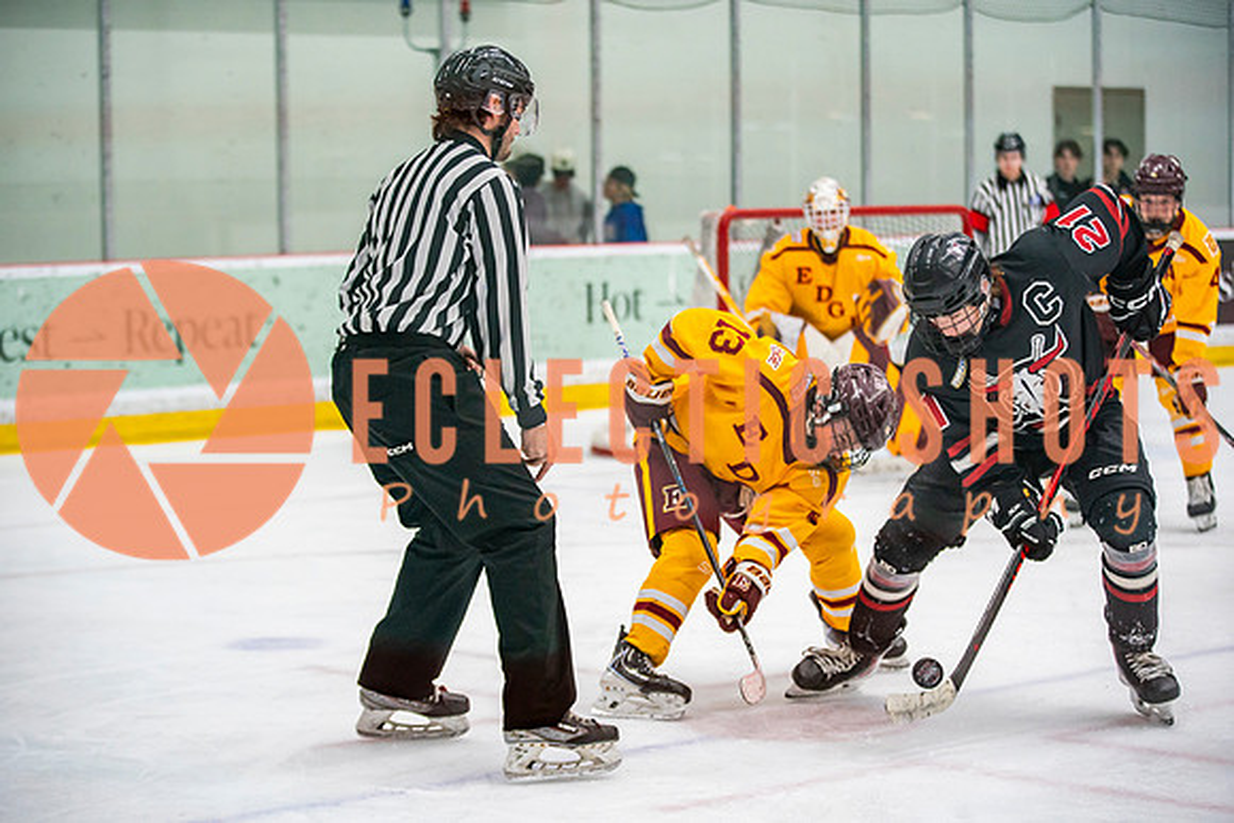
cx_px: 603
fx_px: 3190
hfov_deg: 21.9
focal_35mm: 93
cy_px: 400
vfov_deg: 14.7
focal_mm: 90
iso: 2000
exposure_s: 1/640
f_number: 2.8
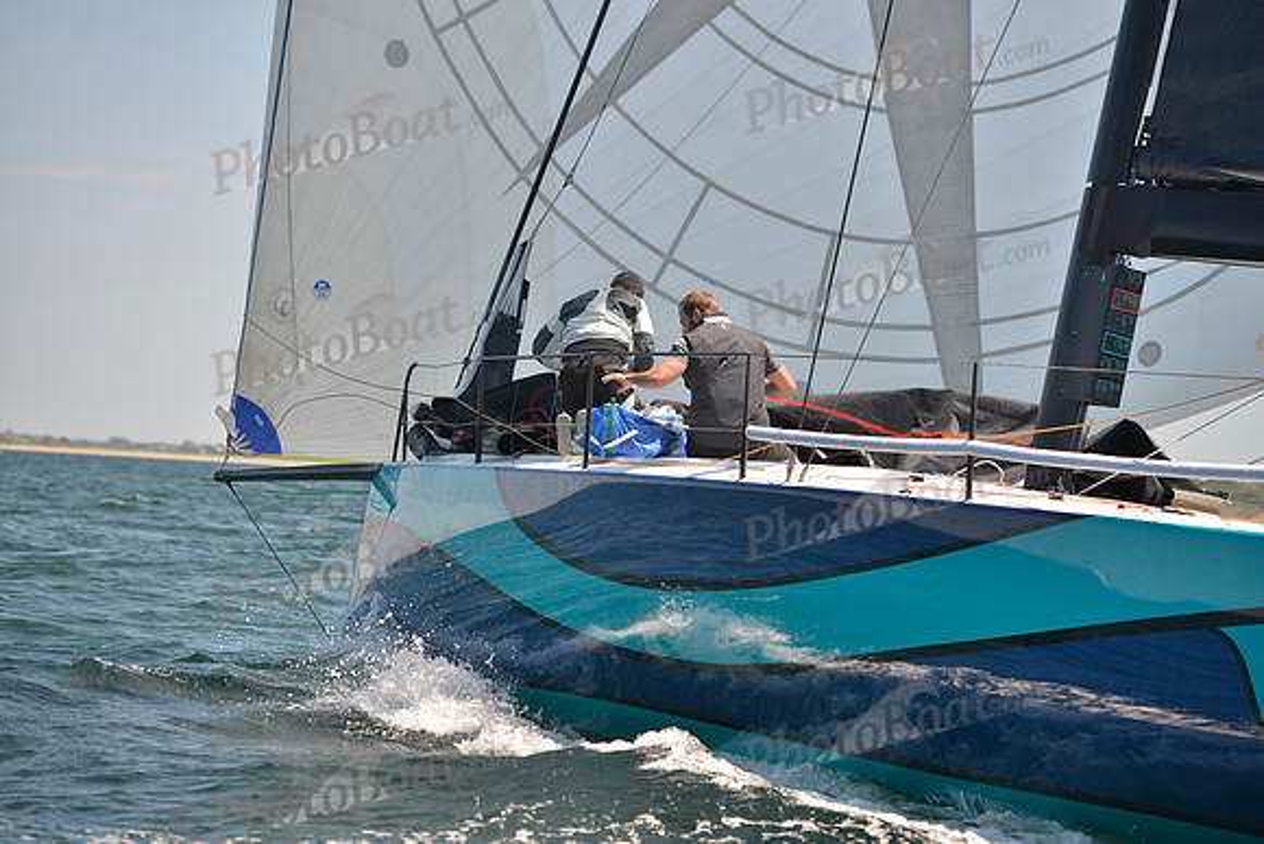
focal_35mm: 130
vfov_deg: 10.6
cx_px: 632
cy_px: 422
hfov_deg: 15.8
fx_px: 4565
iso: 400
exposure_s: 1/800
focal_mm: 130
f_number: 4.5
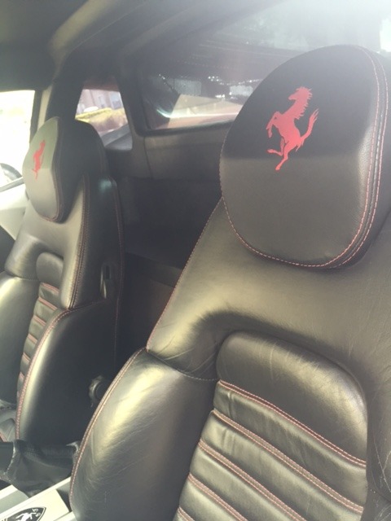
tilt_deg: -20.7
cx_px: 196
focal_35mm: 29
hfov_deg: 48.2
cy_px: 260
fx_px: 437
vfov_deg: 61.7
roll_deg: +14.4
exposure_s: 1/30
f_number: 2.2
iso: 64
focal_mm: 4.15
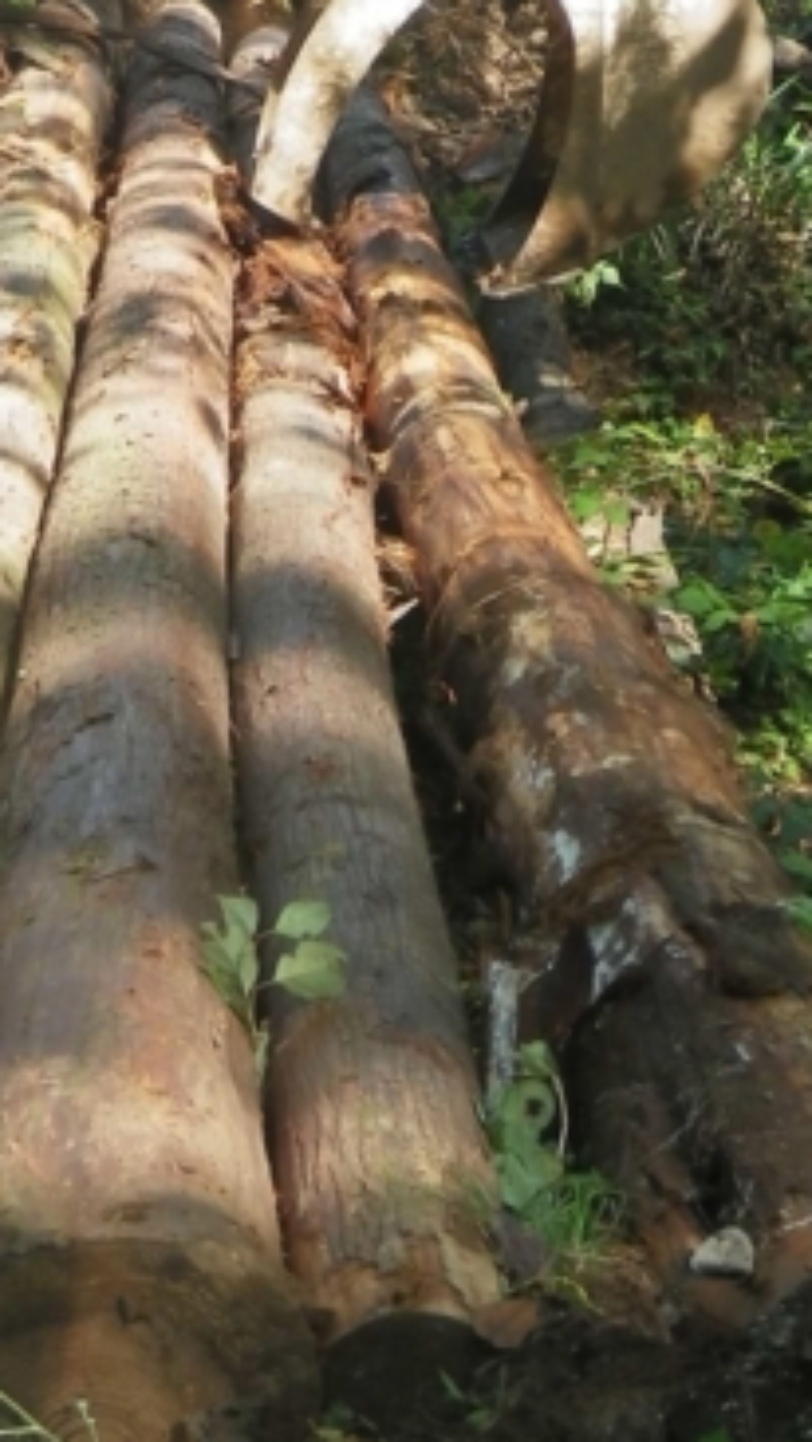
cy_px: 418
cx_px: 307
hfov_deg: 12.1
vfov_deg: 21.2
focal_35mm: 100
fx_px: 3826
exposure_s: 1/100
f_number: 4.2
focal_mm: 7.5
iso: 160
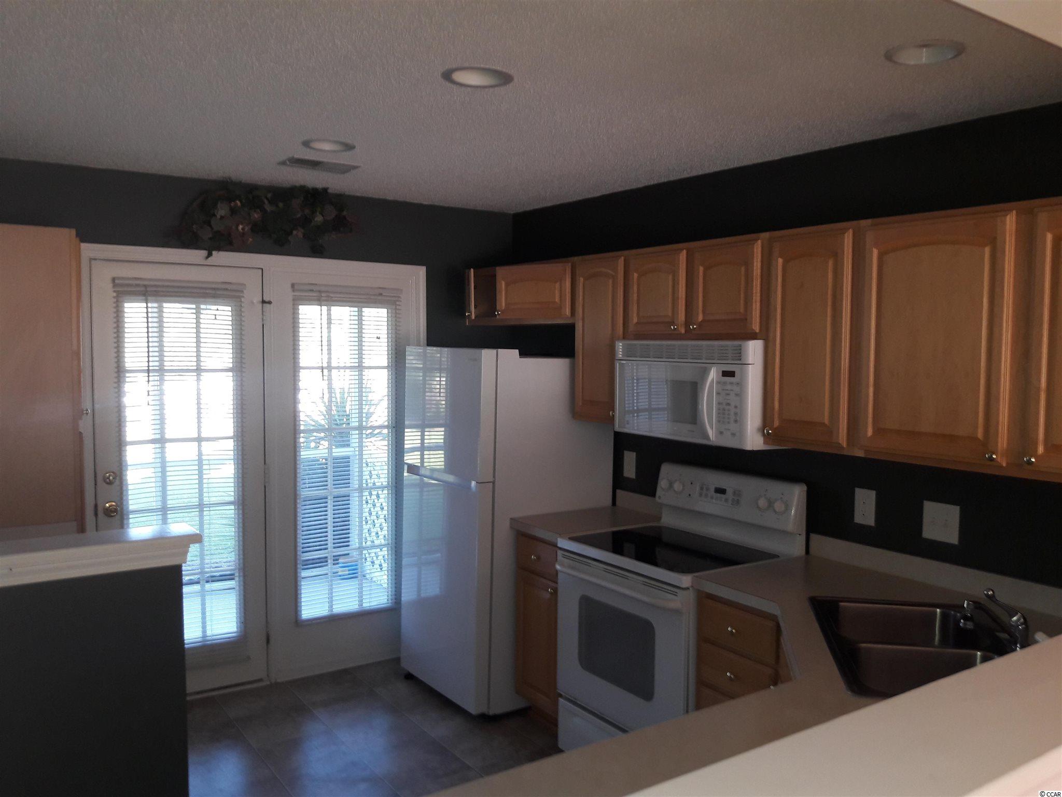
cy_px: 398
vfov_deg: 49.7
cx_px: 531
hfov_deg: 63.4
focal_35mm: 28
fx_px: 859
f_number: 1.9
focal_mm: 3.7
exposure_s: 1/30
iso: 64
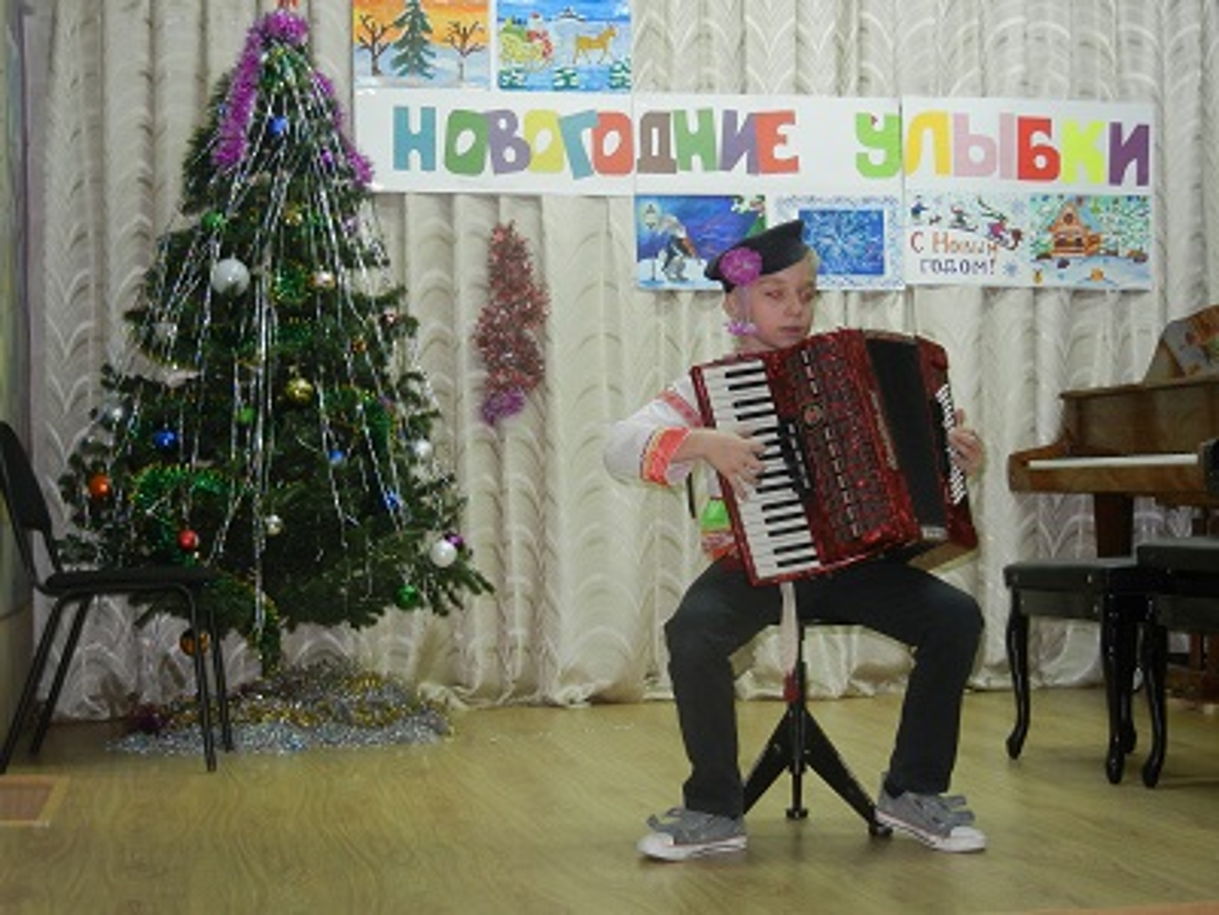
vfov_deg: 24.8
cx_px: 610
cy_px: 458
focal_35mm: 59
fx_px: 2078
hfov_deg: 32.7
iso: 491
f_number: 4
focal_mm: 10.6
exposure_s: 1/30
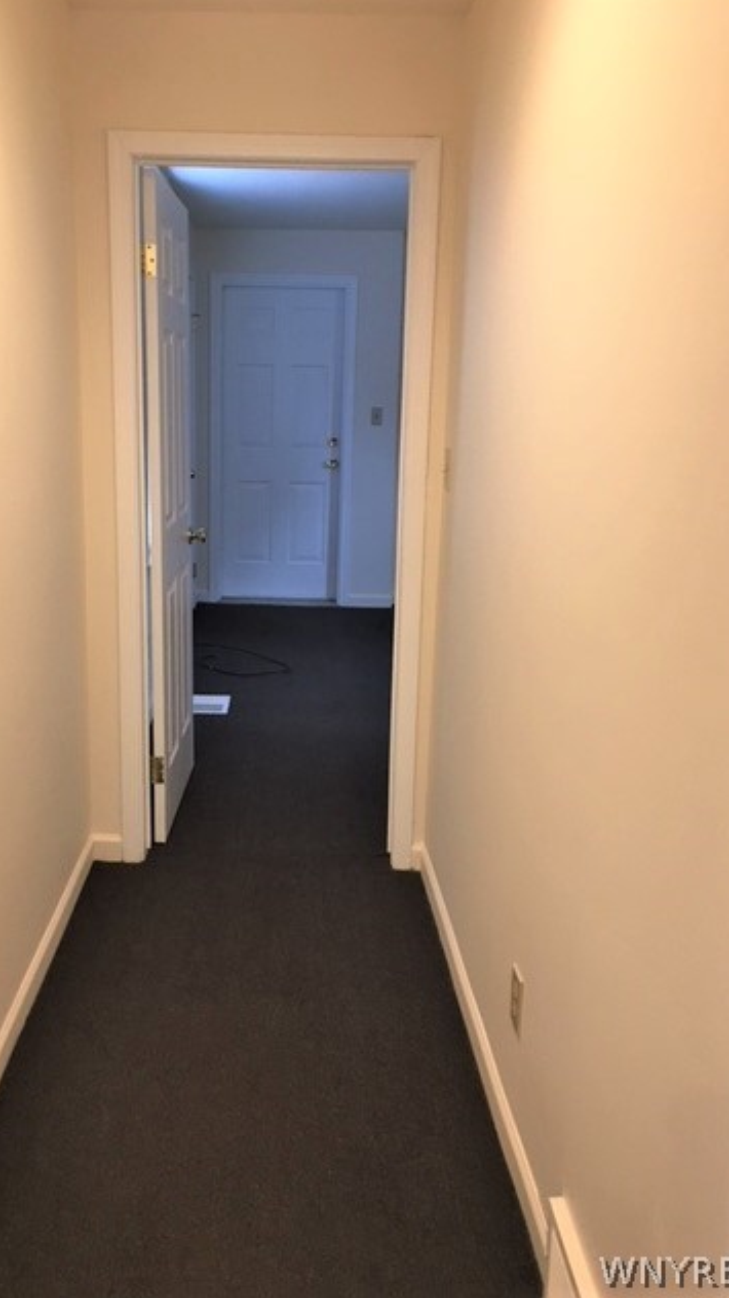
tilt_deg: -11.9
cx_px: 290
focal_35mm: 32
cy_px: 643
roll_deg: -0.5
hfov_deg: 36.5
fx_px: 1101
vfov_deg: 61.0
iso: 50
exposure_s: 1/15
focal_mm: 4.15
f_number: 2.2
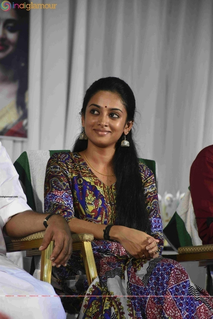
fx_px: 1864
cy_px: 160
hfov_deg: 6.5
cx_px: 106
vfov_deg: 9.8
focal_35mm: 210
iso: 2500
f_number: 5.6
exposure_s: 1/100
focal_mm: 140
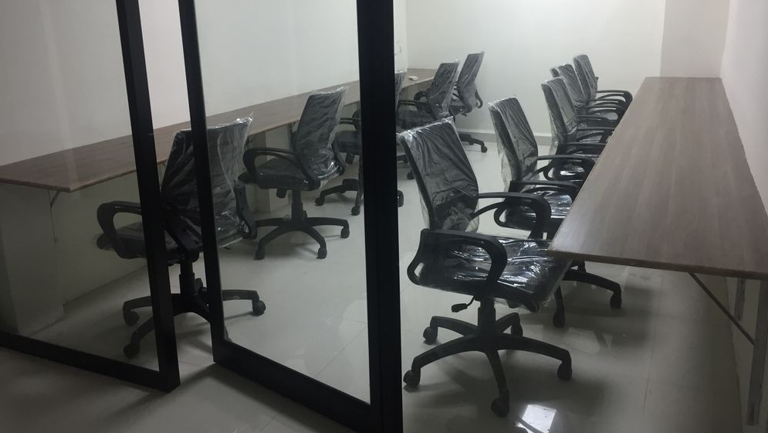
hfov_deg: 61.0
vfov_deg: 36.5
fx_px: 652
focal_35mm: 32
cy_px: 168
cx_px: 388
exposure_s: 1/33
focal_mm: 4.15
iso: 80
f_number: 2.2
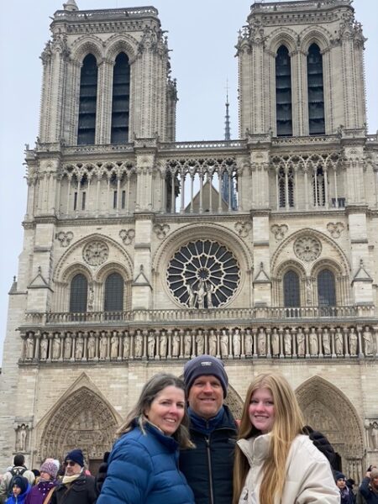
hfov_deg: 28.0
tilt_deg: +20.2
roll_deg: -3.3
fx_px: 757
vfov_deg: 36.8
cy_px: 252
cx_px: 189
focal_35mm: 52
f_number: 2
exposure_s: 1/229
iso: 20
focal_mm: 6
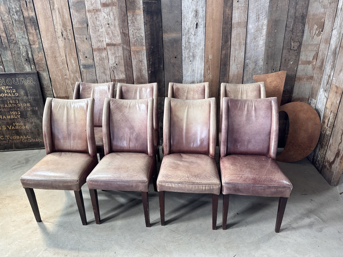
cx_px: 172
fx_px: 238
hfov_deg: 71.6
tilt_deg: -25.4
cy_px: 128
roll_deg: +2.3
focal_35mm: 24
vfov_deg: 56.8
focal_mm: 6.86
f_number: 1.78
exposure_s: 1/121
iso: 200
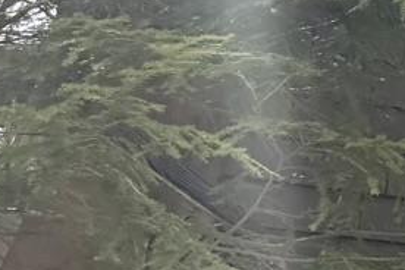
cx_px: 1482
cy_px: 41
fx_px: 2081
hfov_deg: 8.1
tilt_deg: +16.7
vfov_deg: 7.4
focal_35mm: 185
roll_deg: +1.2
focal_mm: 6.76
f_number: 1.78
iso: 100
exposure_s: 1/1522
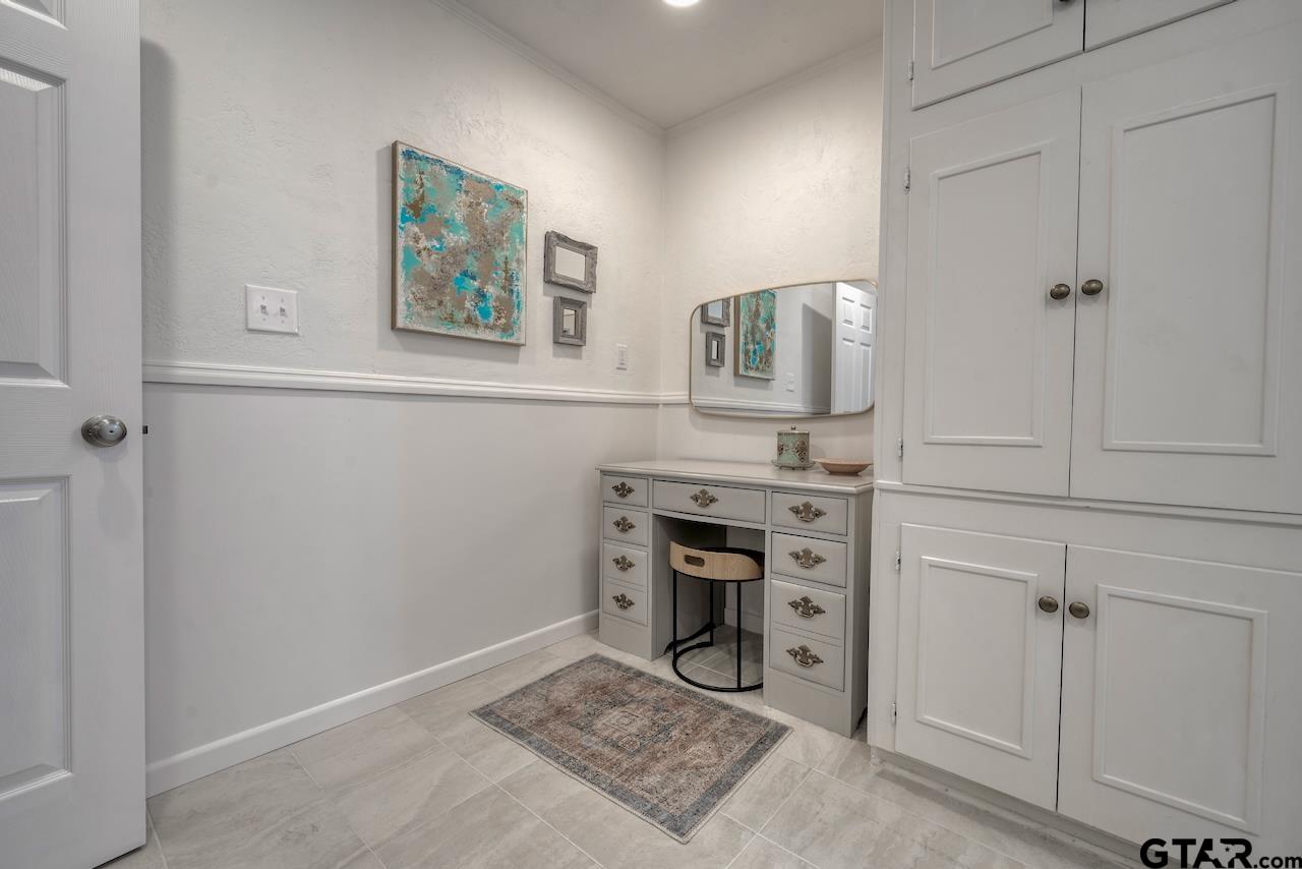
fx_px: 543
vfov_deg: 77.4
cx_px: 651
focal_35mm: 15
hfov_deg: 100.4
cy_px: 434
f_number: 8
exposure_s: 1/3
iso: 200
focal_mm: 15
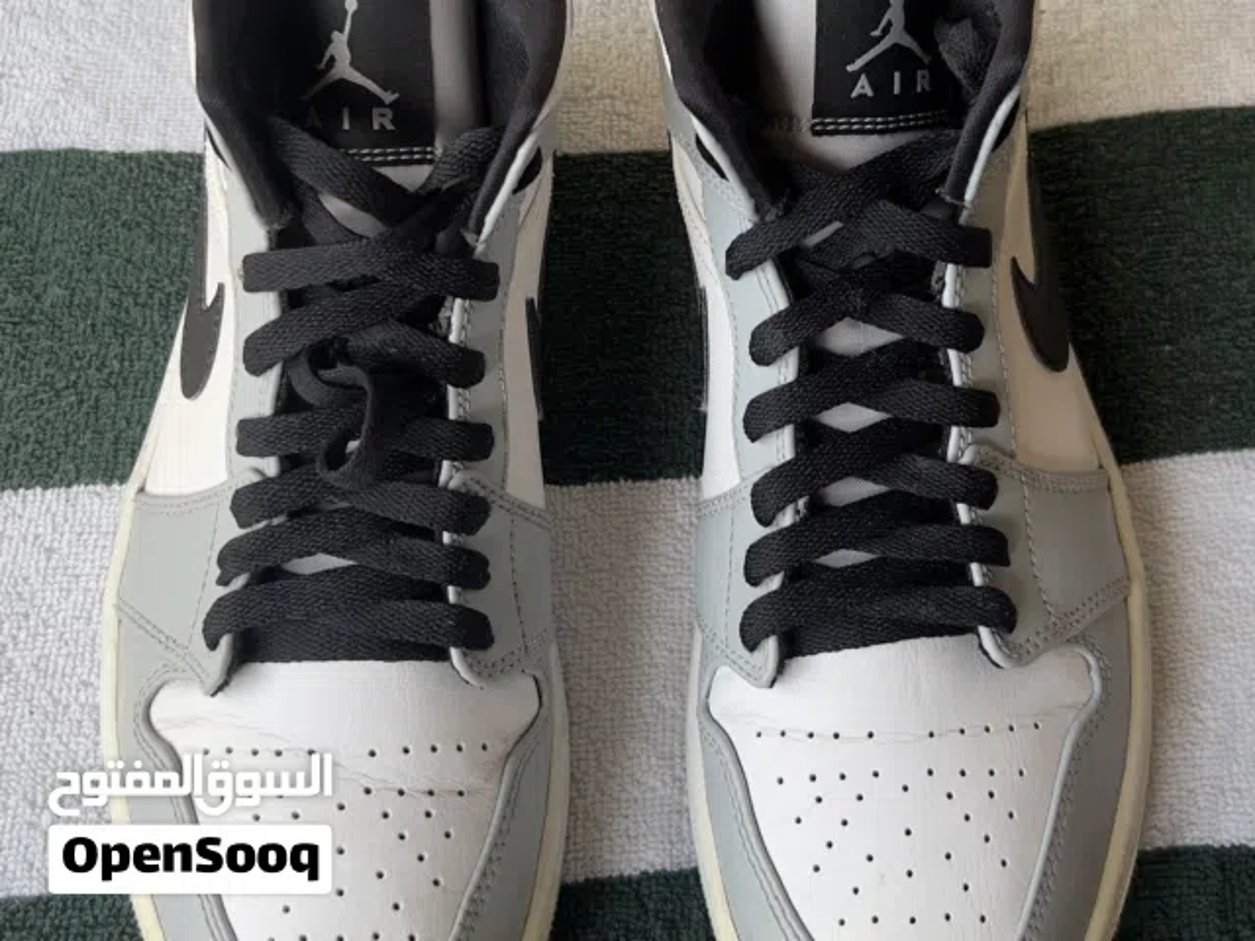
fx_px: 943
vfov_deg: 53.1
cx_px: 628
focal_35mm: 26
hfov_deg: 67.3
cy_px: 470
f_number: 1.5
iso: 50
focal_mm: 5.7
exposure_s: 1/353
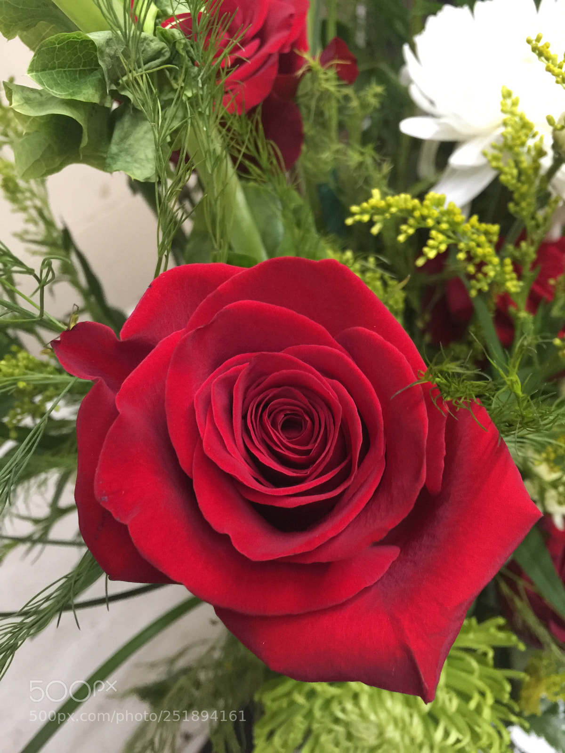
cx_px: 282
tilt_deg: -41.7
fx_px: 631
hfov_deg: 48.2
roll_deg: +3.9
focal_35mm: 29
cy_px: 376
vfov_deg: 61.7
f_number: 2.2
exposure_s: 1/15
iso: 125
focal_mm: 4.15
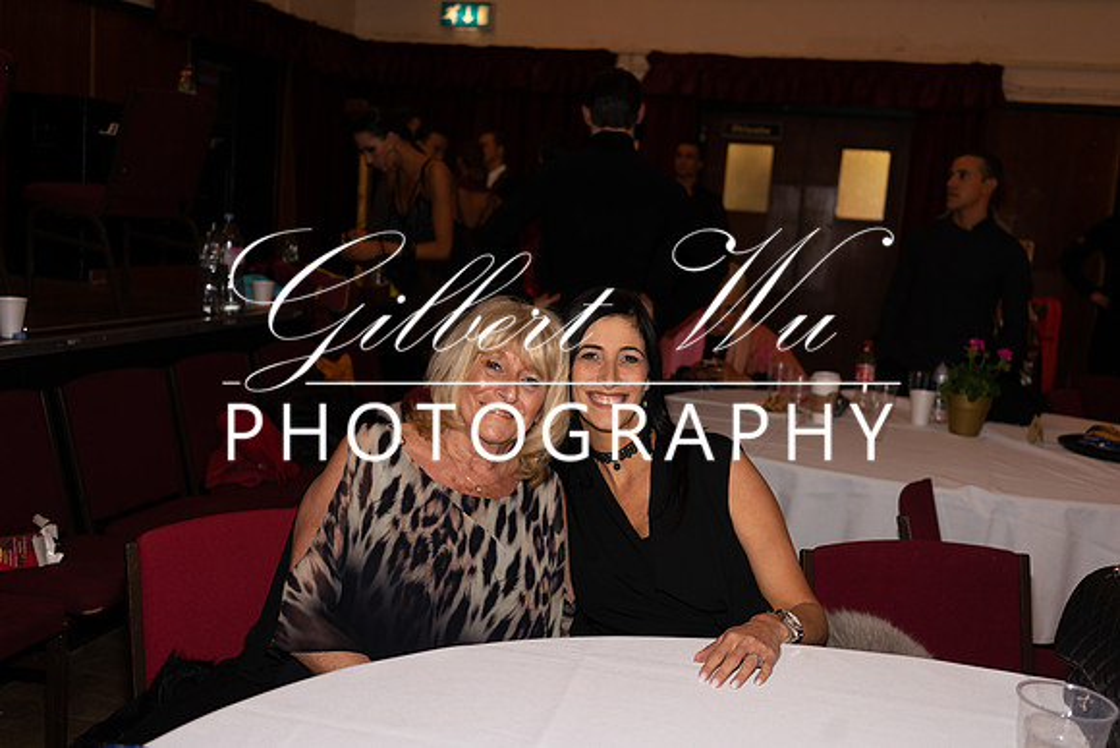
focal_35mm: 35
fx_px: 1089
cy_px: 374
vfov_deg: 37.9
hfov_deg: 54.4
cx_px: 560
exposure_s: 1/60
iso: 200
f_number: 3.2
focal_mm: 35
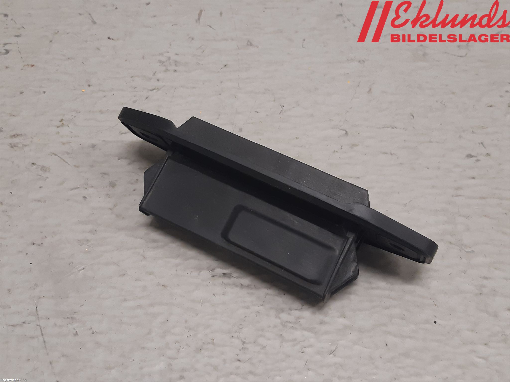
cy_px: 191
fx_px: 383
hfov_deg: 67.3
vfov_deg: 53.1
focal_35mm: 26
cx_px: 255
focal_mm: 3.93
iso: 125
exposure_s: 1/50
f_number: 1.7
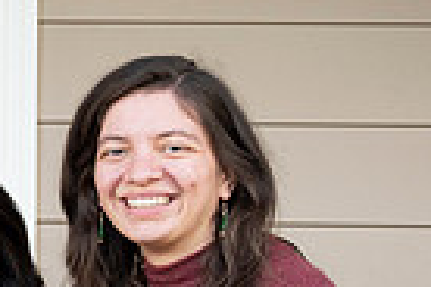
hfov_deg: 11.0
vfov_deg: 7.9
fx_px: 2059
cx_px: -400
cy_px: 354
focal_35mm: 172
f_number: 5
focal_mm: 41
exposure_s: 1/80
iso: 400
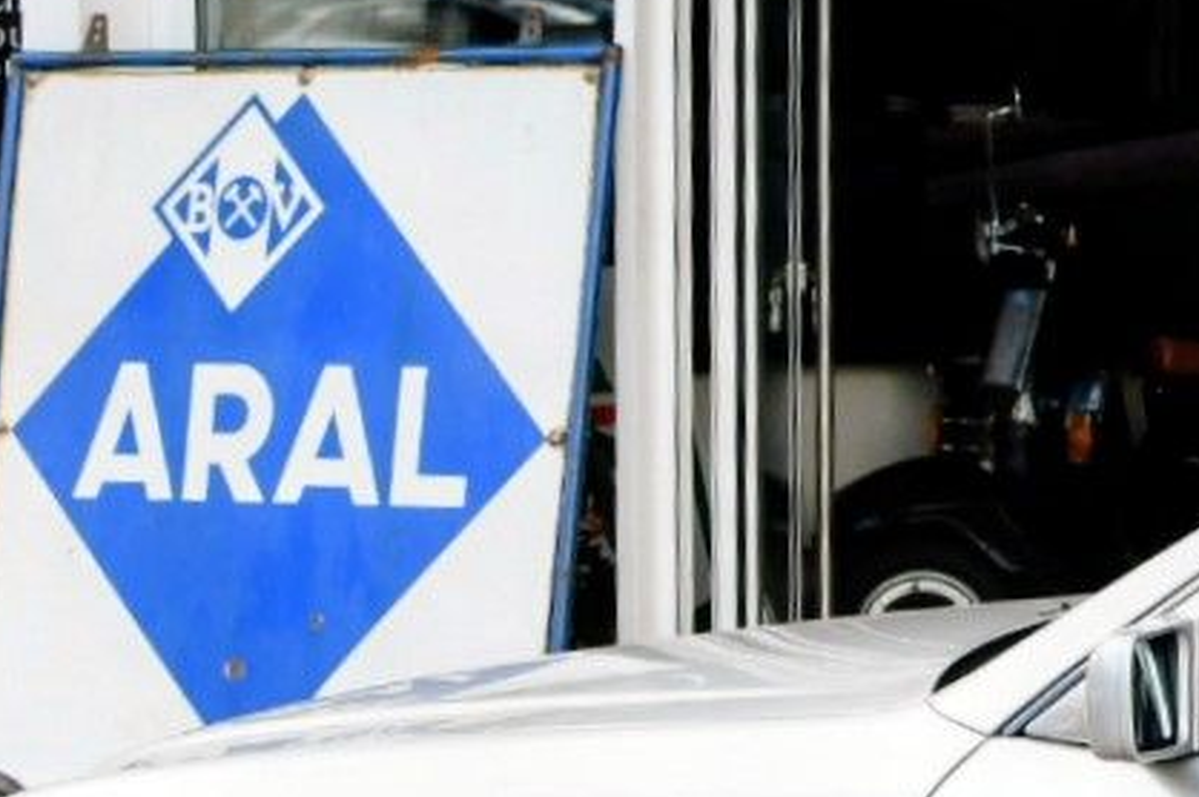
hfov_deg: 10.4
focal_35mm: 189
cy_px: 398
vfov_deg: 7.3
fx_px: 6290
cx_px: 2019
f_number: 5
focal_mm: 35
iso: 400
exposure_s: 1/250
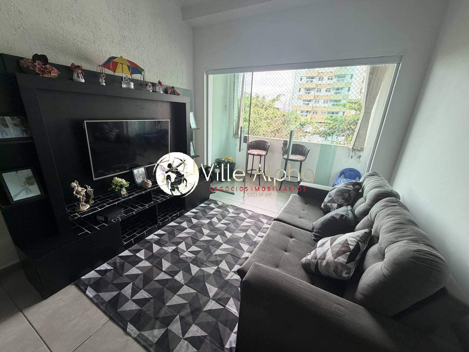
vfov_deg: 85.7
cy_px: 176
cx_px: 234
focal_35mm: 14
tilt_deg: -19.2
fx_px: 190
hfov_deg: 102.1
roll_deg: -2.9
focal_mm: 2.22
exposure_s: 1/121
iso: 160
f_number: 2.2
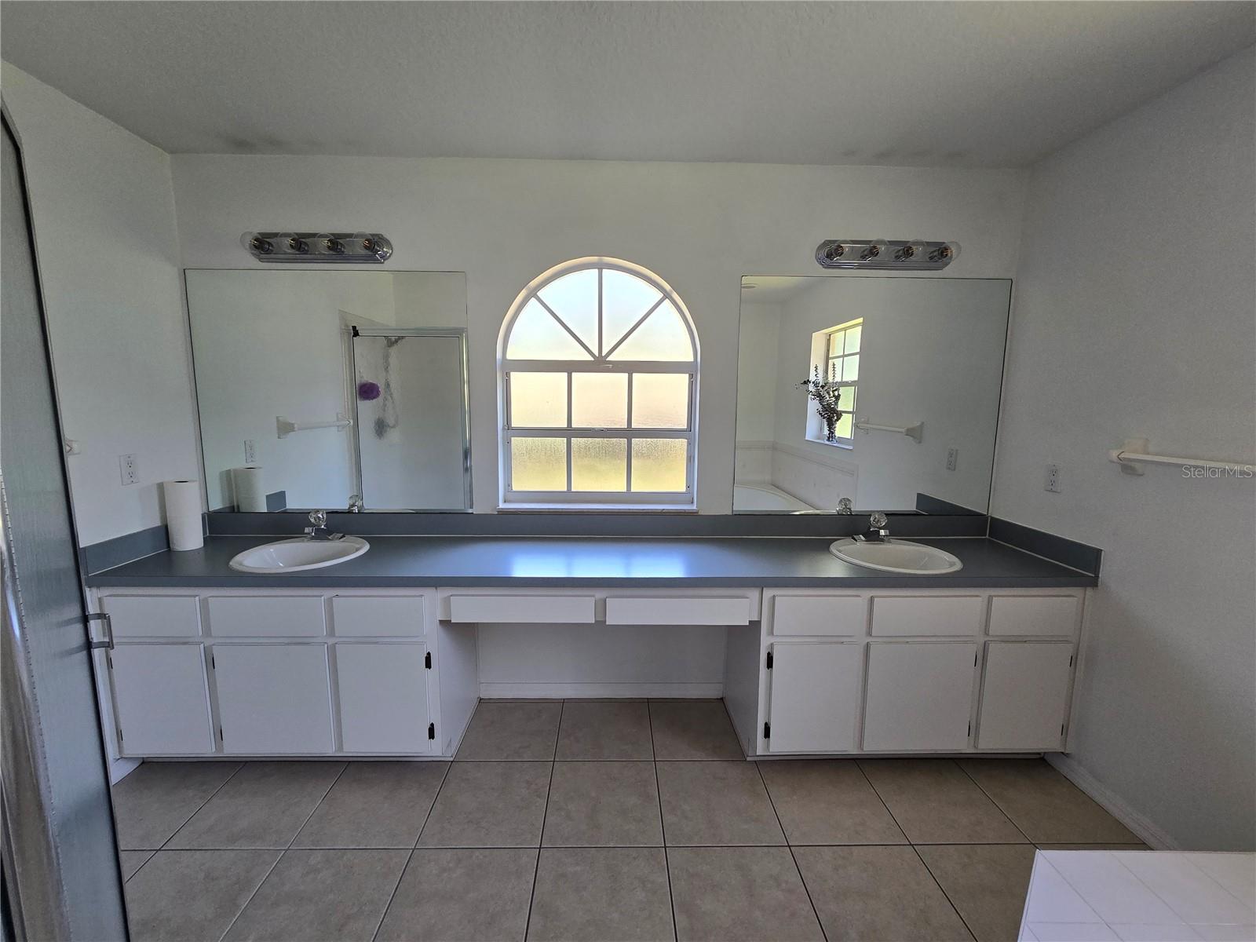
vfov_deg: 89.9
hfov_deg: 106.2
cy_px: 471
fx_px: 472
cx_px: 628
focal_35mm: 13
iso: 125
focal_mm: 2.2
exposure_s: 1/100
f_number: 2.2
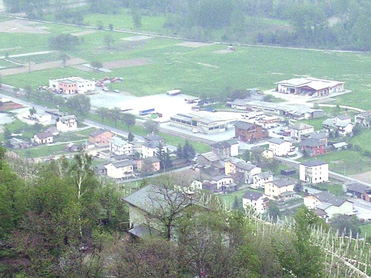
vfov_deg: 7.9
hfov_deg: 10.6
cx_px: 221
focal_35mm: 186
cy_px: 294
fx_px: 1993
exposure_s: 1/60.1
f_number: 4.1
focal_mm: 13
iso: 193
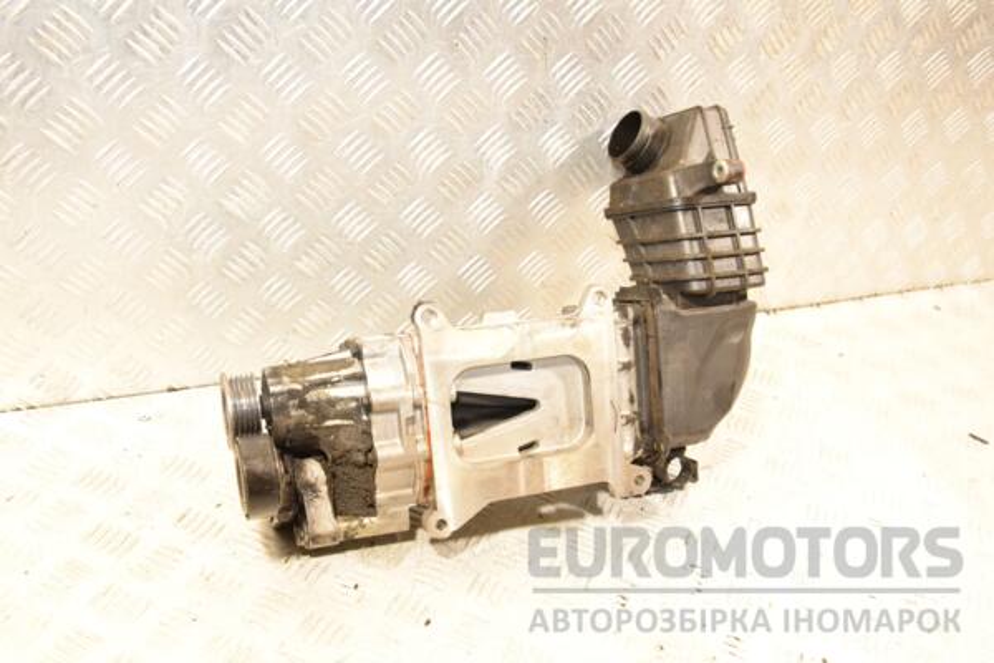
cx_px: 497
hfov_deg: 51.3
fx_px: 1035
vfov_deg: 35.5
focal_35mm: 38
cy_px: 332
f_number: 5.6
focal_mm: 25
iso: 1600
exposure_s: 1/125
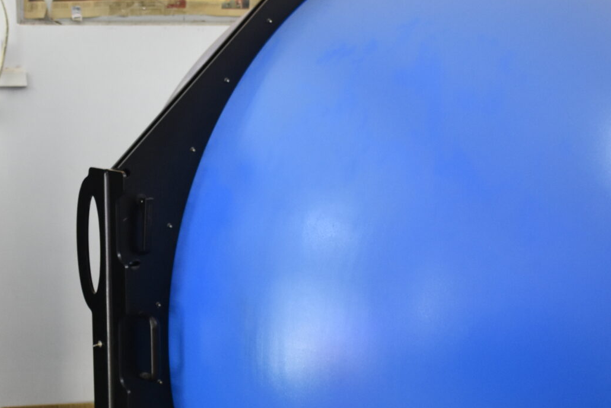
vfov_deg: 16.6
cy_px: 297
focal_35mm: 82
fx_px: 1392
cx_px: 235
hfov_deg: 24.7
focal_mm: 22
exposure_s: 1/30
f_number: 5.6
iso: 800
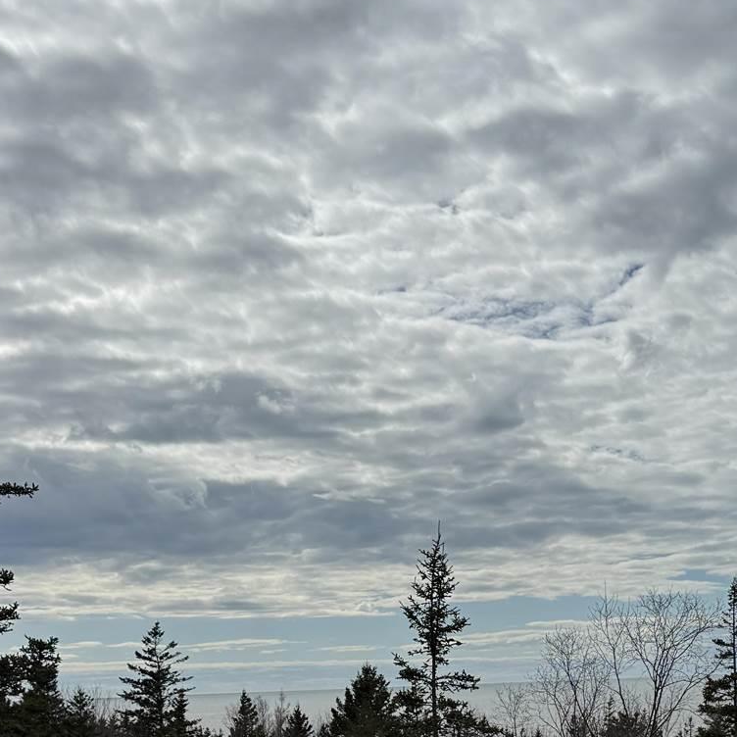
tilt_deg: -0.6
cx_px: 580
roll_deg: +2.1
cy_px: 706
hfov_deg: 26.1
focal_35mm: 65
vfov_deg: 25.4
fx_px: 1566
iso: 100
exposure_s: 1/20000
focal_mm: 6.76
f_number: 1.78
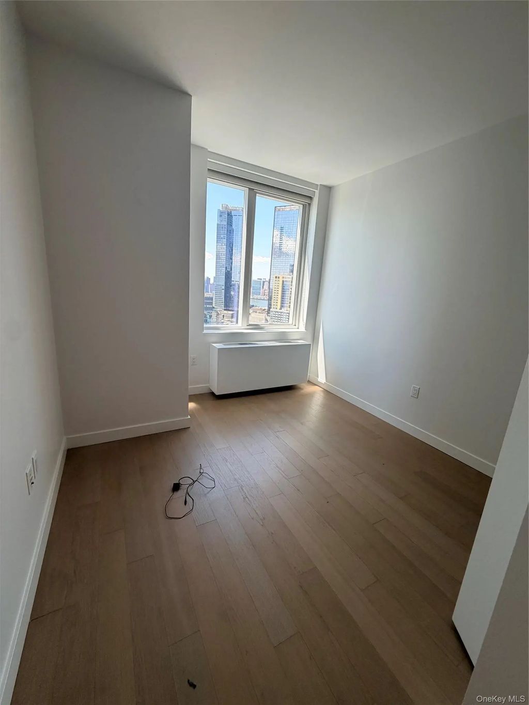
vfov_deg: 102.1
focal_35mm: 14
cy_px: 352
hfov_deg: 85.7
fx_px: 285
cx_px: 264
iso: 80
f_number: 2.2
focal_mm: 2.22
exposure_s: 1/120
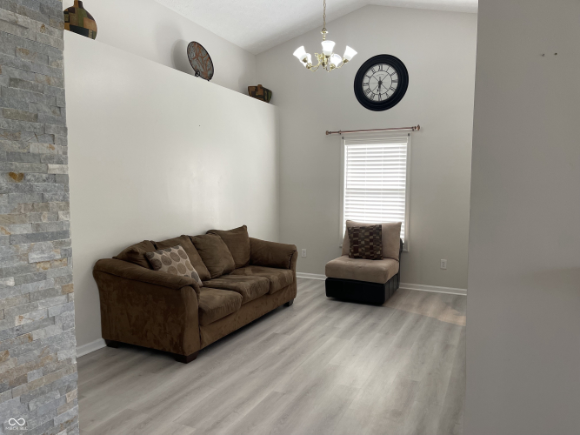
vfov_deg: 54.9
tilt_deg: -6.5
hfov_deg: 69.4
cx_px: 290
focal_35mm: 25
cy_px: 218
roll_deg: -0.2
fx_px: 419
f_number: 1.6
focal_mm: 5.1
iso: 100
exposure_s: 1/120
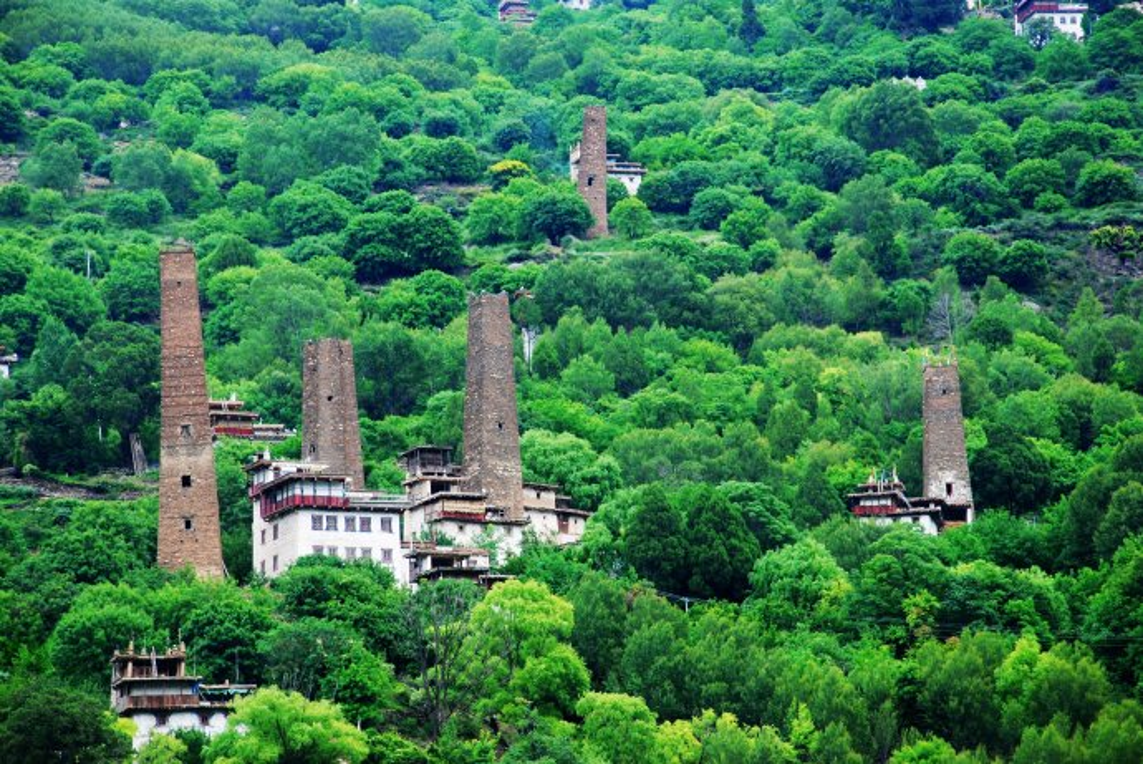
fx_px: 5004
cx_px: 572
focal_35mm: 158
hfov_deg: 13.0
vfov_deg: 8.7
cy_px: 382
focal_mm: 105
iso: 200
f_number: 8
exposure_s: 1/125
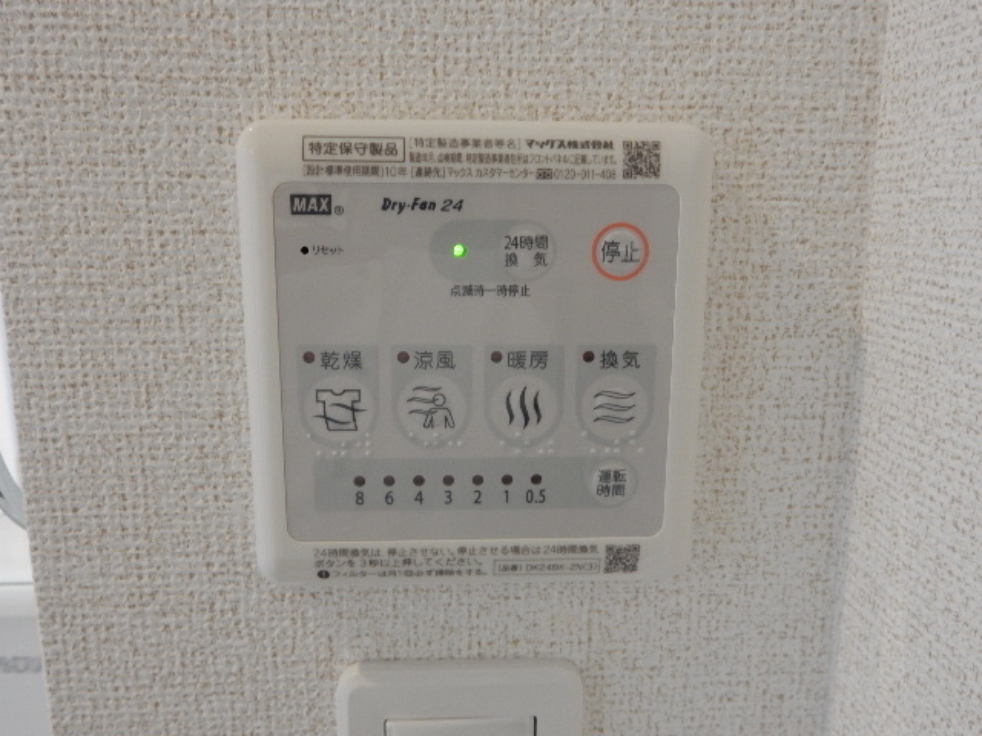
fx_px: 851
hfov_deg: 60.0
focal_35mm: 30
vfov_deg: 46.8
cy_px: 368
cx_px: 491
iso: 320
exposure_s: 1/30
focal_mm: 5.4
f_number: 4
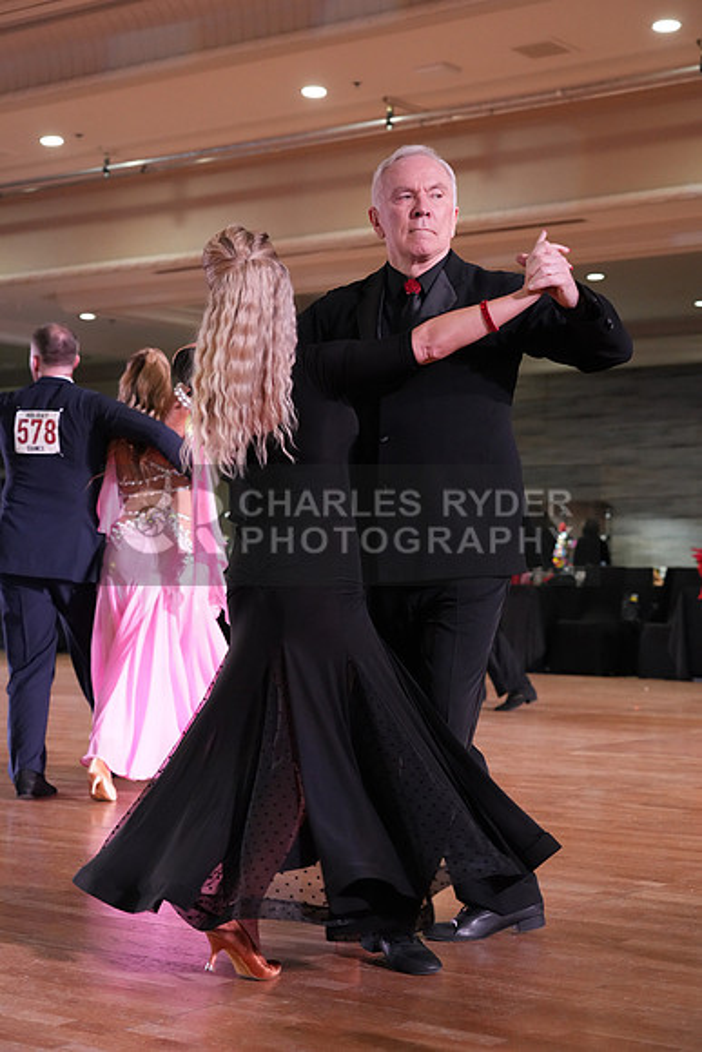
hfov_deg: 22.3
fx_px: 1783
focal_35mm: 61
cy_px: 526
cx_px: 351
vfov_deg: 32.9
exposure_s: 1/320
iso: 5000
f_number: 4.5
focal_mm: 61
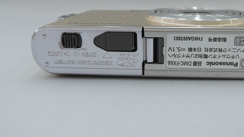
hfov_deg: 55.8
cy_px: 27
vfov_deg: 32.7
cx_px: 155
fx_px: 226
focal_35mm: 35
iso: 80
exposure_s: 1/60
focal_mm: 5.1
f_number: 2.8
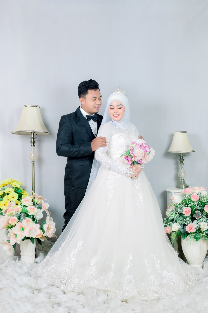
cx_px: 104
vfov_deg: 42.3
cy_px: 156
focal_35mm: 46
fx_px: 403
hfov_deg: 28.9
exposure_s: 1/100
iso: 800
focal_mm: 31
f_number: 11
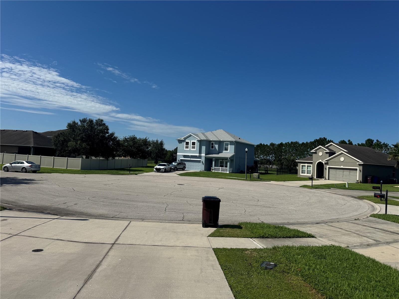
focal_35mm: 24
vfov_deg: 56.8
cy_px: 150
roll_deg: -3.6
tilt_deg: +4.2
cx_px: 200
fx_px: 277
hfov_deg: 71.6
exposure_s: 1/9009
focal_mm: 6.76
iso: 80
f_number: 1.78
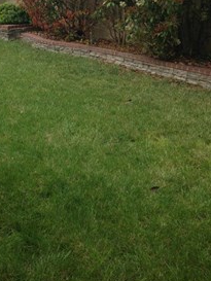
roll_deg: -0.5
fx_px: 471
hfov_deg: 24.8
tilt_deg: -8.3
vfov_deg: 32.3
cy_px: 56
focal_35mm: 58
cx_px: 40
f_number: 2.4
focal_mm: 4.12
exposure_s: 1/723
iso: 50
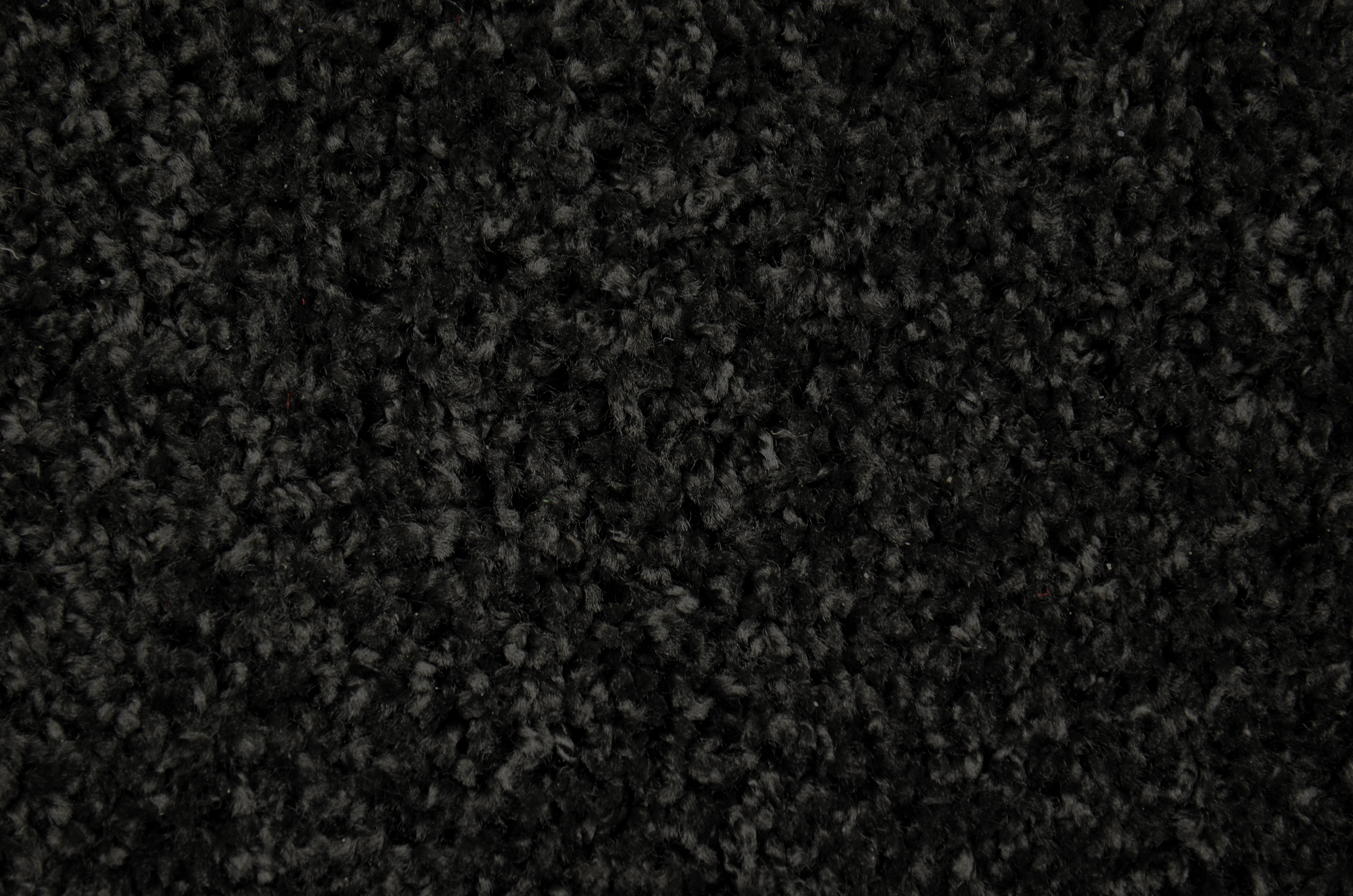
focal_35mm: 128
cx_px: 676
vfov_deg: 10.7
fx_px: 4782
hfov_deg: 16.1
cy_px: 448
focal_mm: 85
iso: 125
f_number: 4.5
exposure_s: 1/1.6
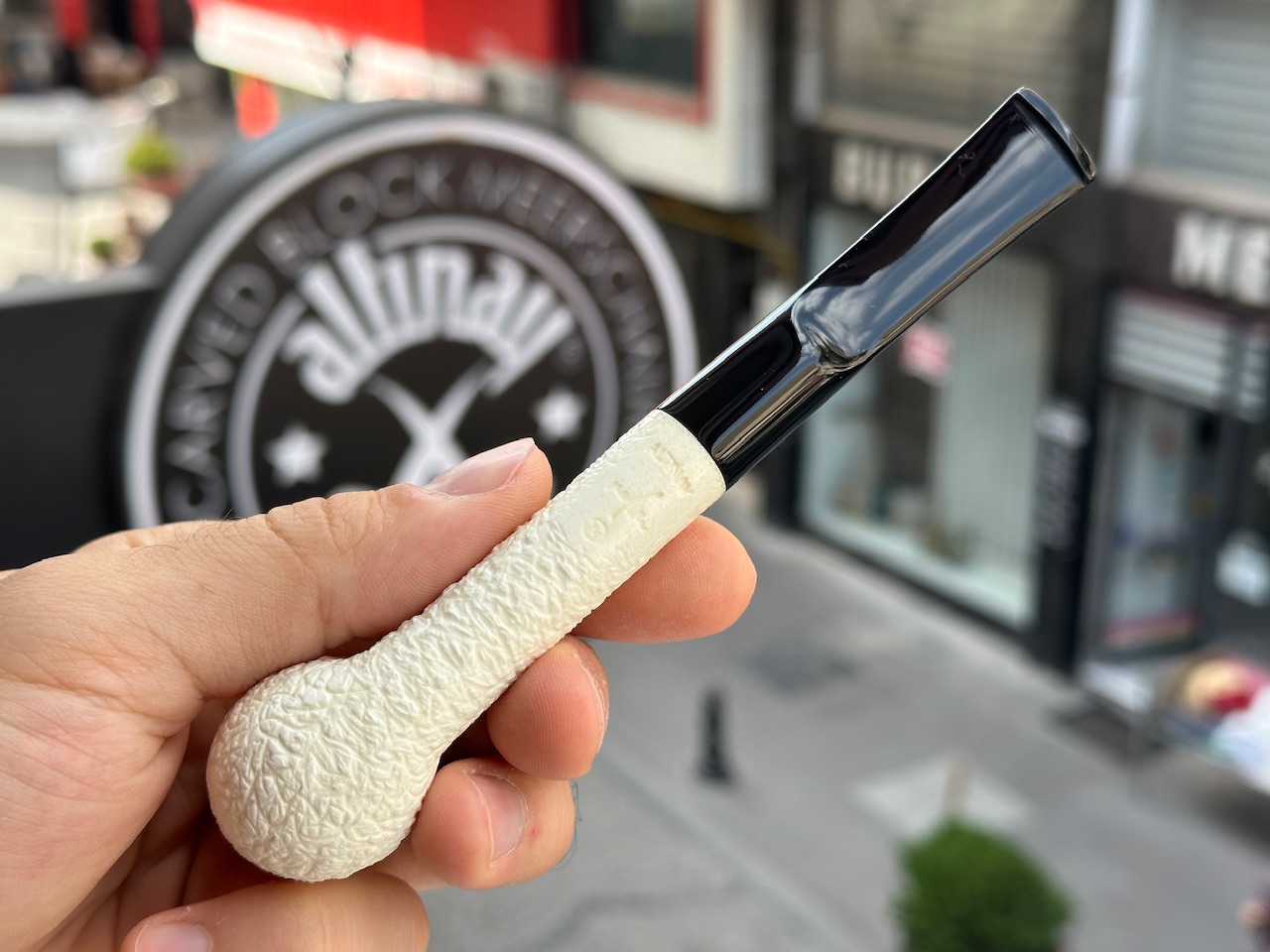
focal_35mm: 48
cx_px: 635
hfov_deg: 39.7
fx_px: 1761
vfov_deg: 30.3
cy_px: 476
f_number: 1.78
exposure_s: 1/685
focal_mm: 6.86
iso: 64
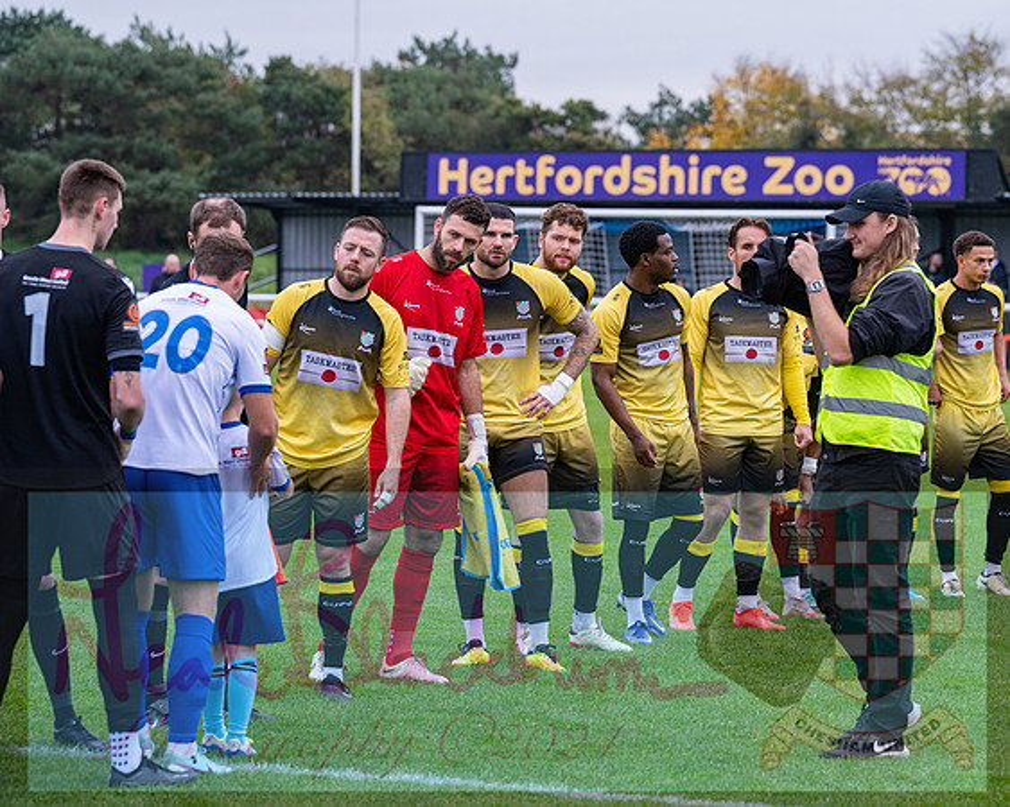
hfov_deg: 14.0
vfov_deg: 11.2
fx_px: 4105
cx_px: 522
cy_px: 408
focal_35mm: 137
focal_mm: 120
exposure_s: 1/400
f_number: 4.5
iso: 640
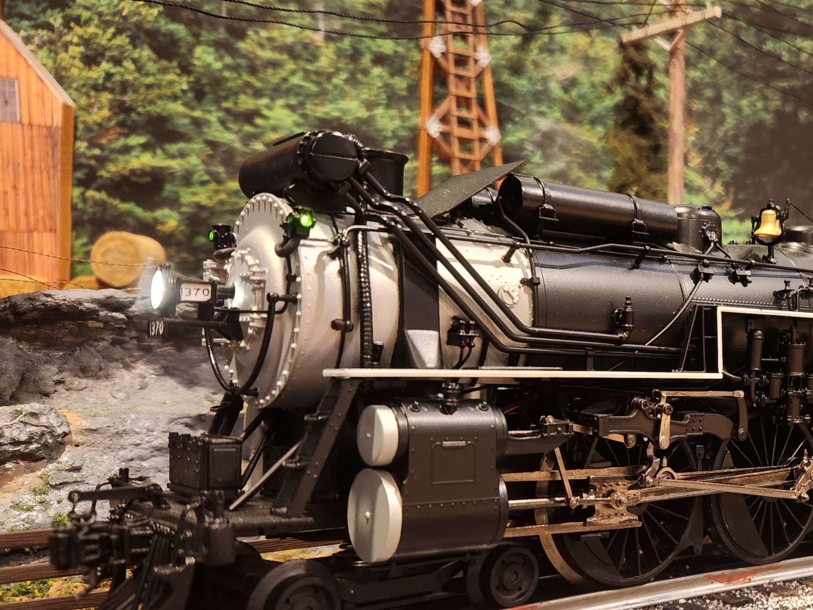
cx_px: 753
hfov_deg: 39.4
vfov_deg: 32.8
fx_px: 1033
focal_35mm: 44
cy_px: 366
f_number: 1.8
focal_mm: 5.4
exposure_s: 1/30
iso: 320
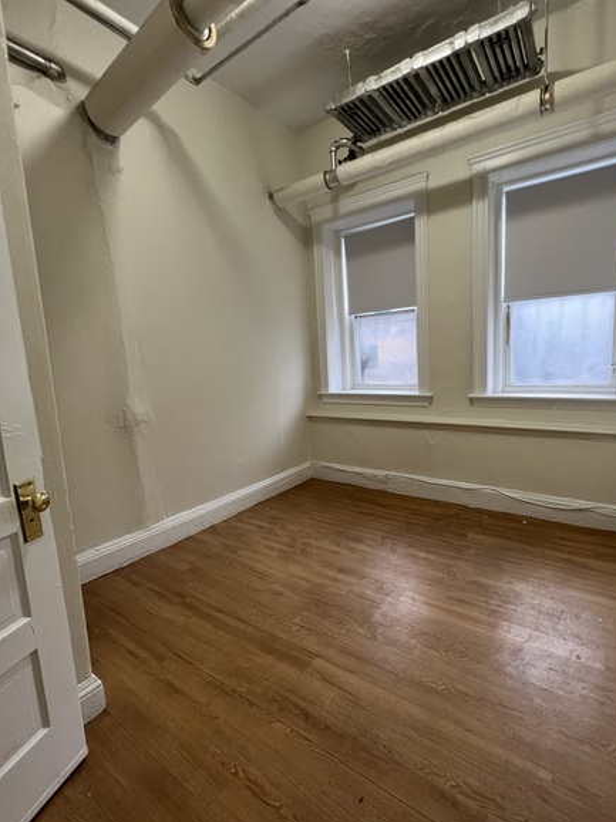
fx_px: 356
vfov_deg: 98.2
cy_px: 417
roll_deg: +2.7
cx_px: 354
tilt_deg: -9.0
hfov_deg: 81.2
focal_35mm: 15
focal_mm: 1.57
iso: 250
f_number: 1.8
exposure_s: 1/60
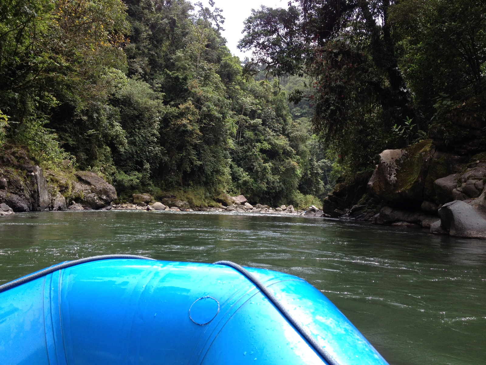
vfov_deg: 40.7
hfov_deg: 52.6
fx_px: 491
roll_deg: -1.6
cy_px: 182
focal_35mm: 35
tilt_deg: -0.4
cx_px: 243
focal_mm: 4.28
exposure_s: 1/593
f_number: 2.4
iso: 50
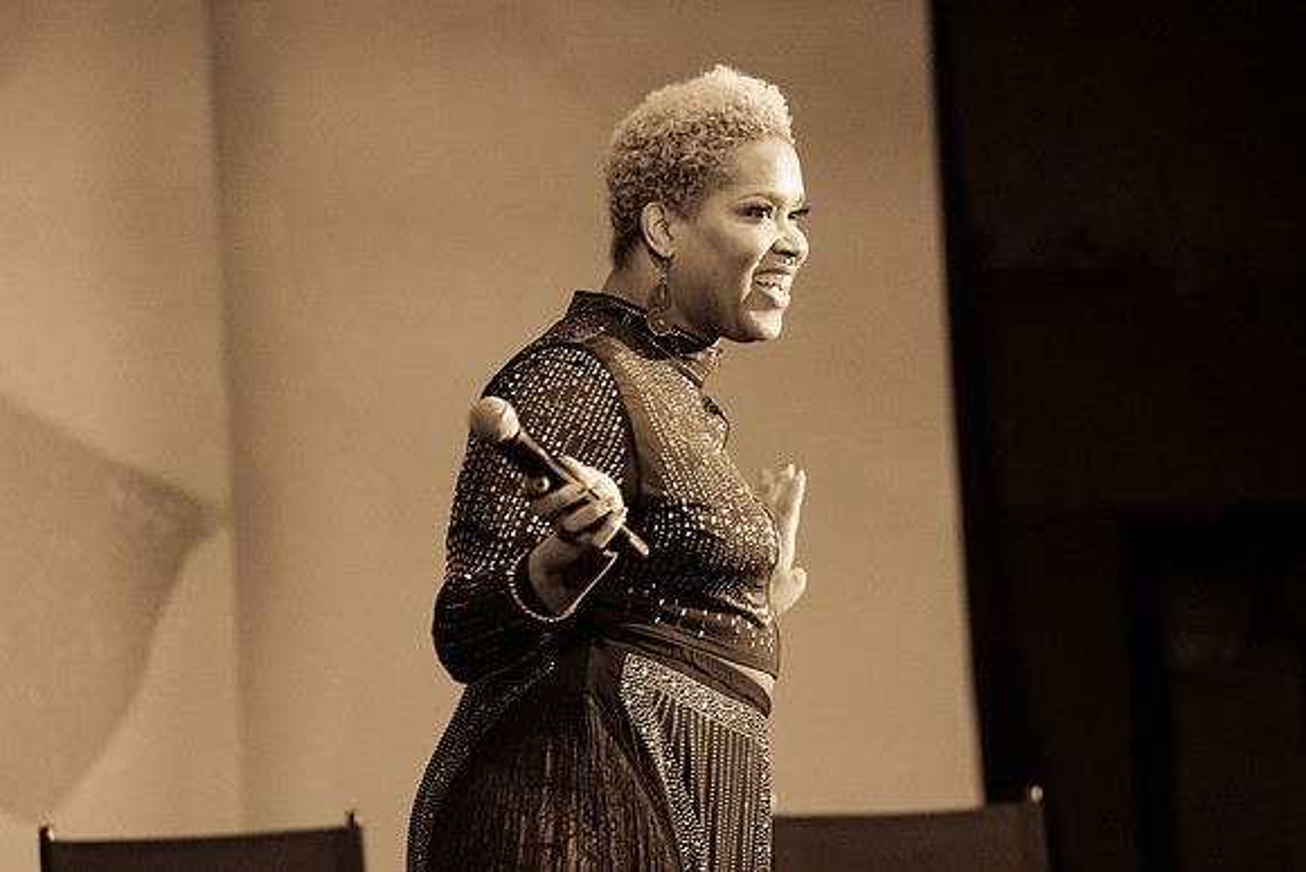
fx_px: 7369
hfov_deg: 10.1
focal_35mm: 203
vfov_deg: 6.8
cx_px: 674
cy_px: 452
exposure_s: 1/250
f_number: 4
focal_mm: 196
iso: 2000
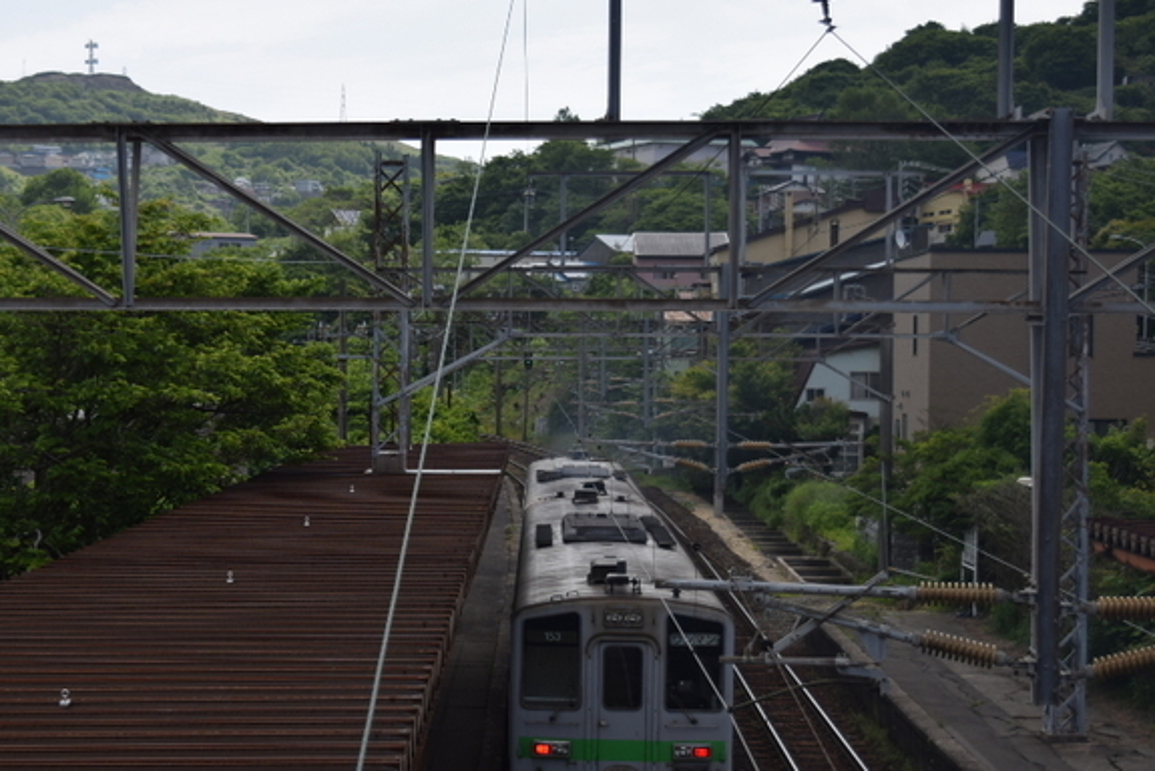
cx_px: 388
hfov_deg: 28.3
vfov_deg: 19.2
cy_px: 434
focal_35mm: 71
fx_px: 2279
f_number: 4.5
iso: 100
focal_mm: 34
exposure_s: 1/1250
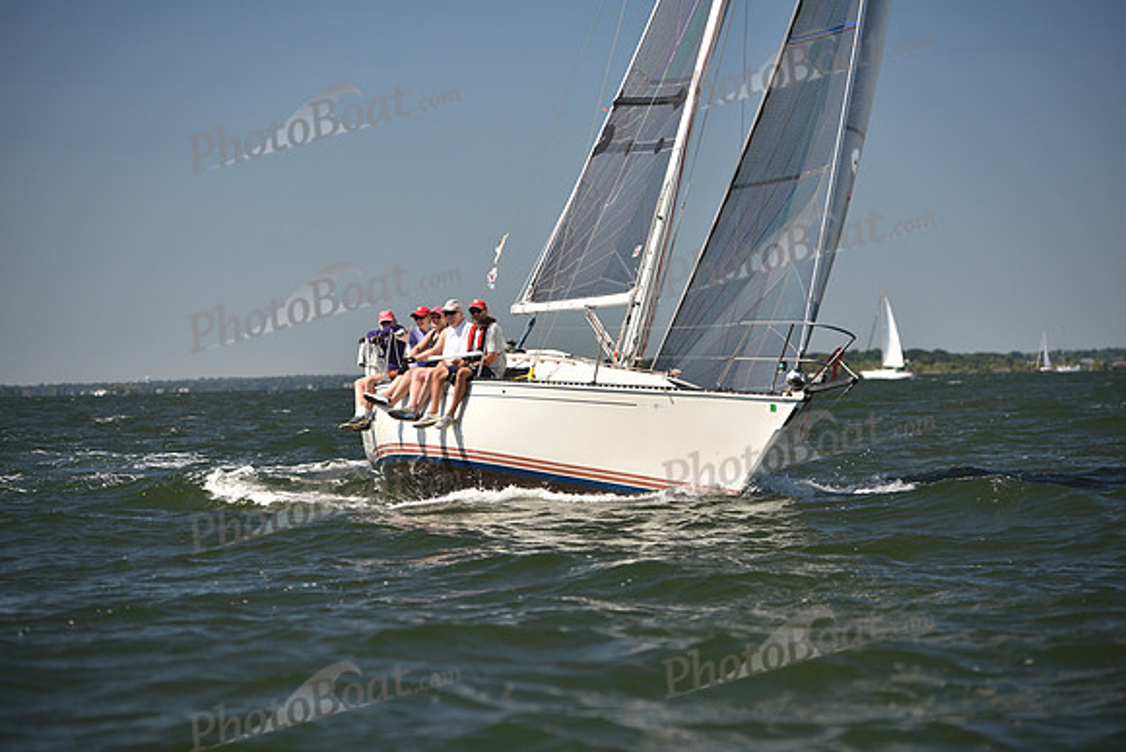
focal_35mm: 125
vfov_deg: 11.0
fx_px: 3910
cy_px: 376
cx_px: 563
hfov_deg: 16.4
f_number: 3.5
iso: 250
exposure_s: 1/1250
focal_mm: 125
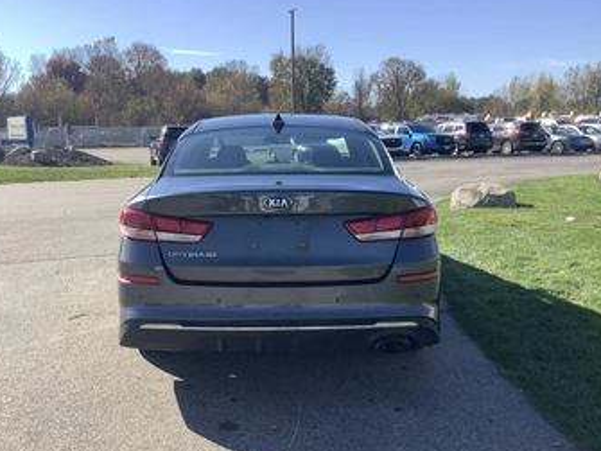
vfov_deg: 38.6
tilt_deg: -10.8
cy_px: 244
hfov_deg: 50.1
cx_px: 276
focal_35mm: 37
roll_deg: +1.7
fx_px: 642
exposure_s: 1/867
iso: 25
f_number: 2.4
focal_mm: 3.3
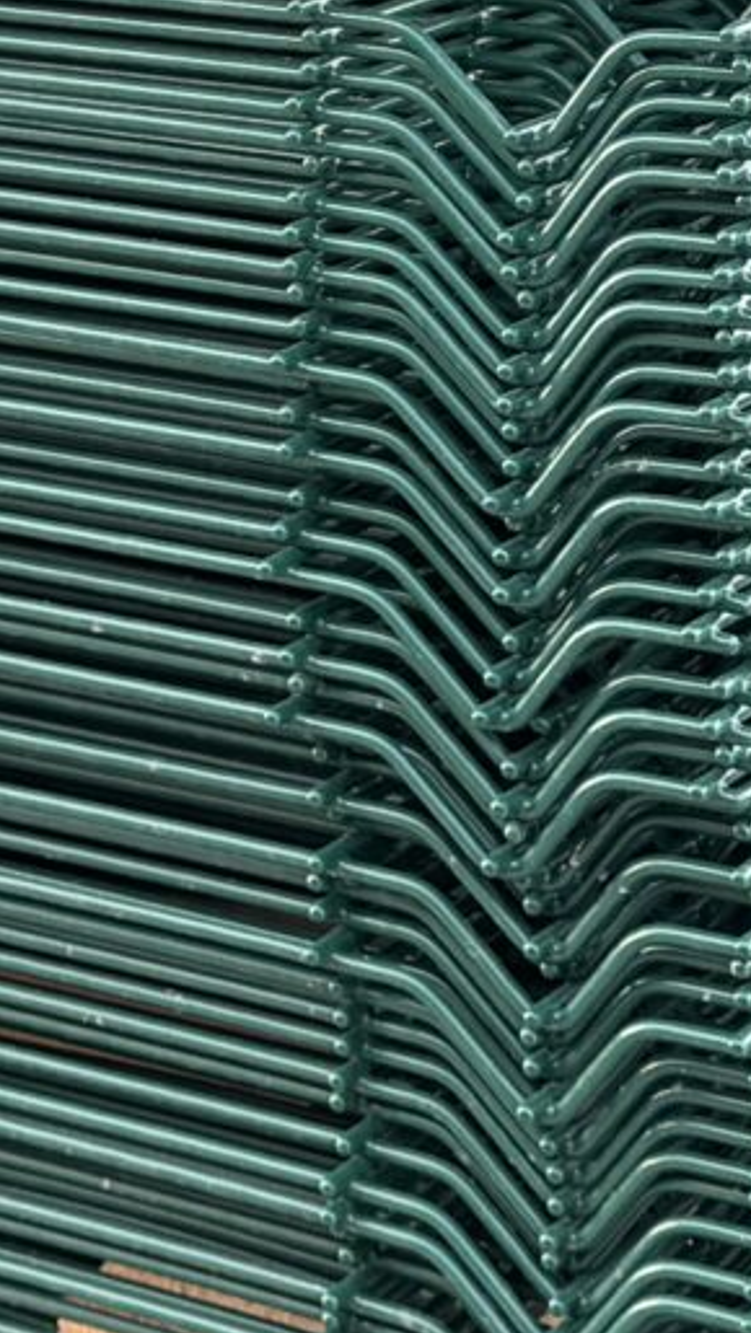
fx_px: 4598
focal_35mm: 130
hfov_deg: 9.2
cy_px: -401
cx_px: -171
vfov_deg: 15.7
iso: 100
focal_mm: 6.86
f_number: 1.78
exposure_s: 1/121
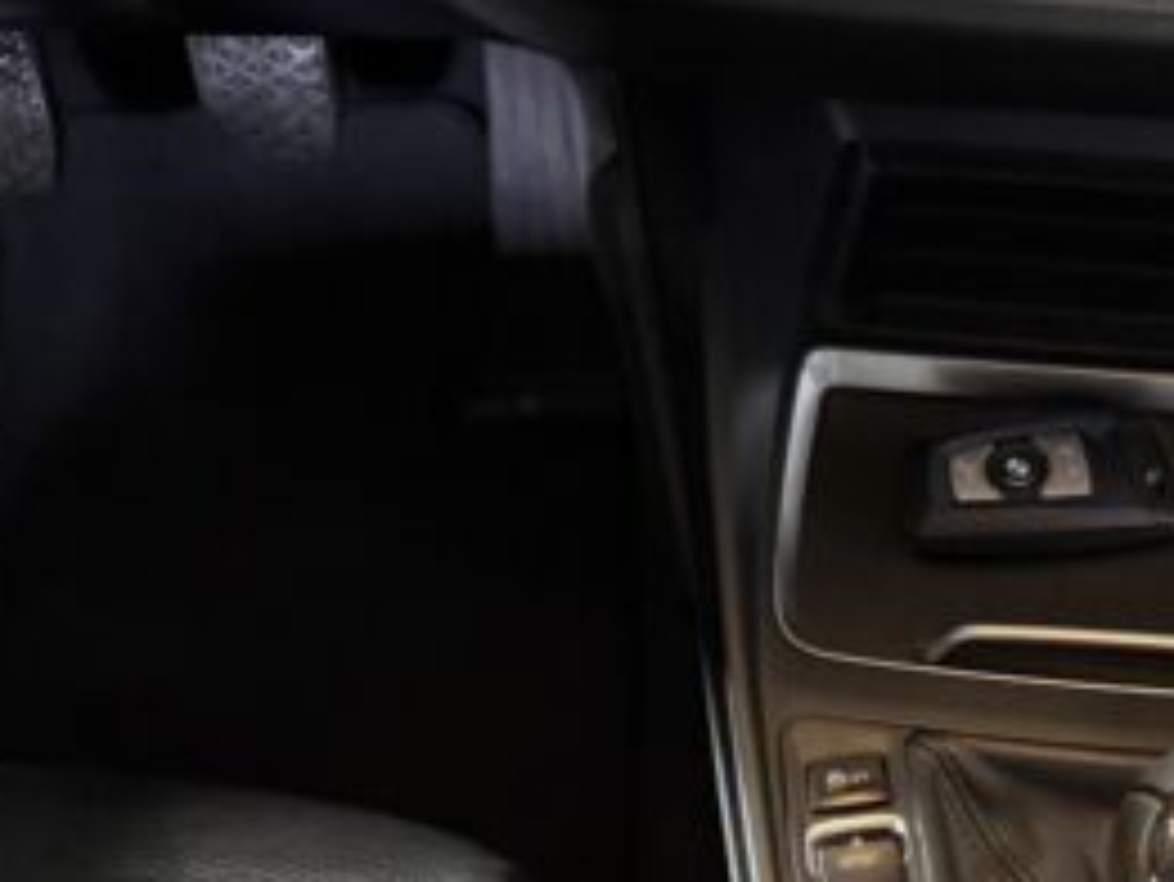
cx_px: 1147
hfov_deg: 31.5
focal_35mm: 57
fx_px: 1934
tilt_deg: -62.6
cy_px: 929
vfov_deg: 24.3
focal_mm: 6.76
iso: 1000
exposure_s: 1/25
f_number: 1.78
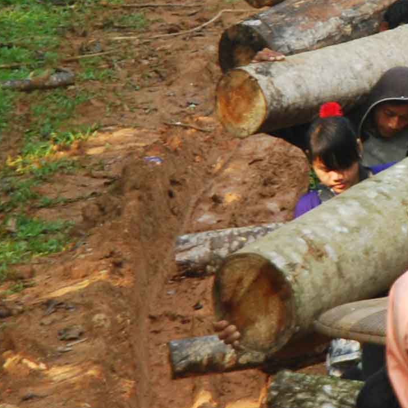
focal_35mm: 485
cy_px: 105
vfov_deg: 3.6
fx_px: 6467
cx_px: 378
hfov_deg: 3.6
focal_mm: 70
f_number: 4.5
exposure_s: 1/250
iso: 400
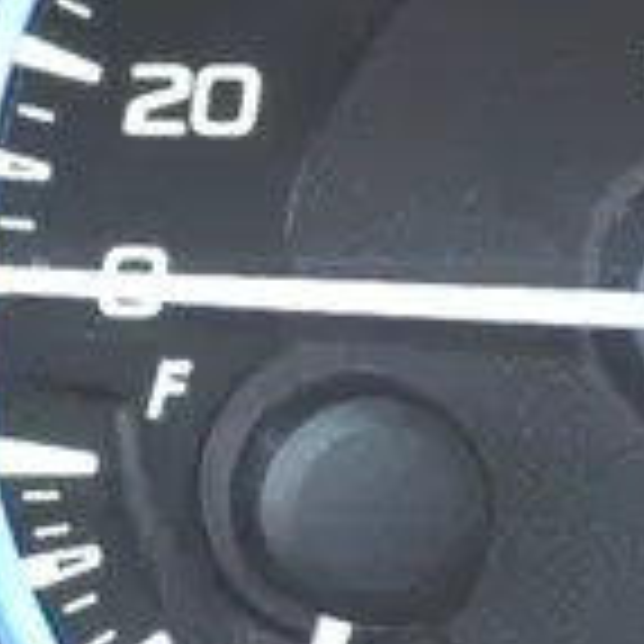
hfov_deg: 6.2
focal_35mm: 277
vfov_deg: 6.3
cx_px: -599
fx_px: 5830
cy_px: -304
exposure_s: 1/60
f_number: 4.2
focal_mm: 26
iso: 1250
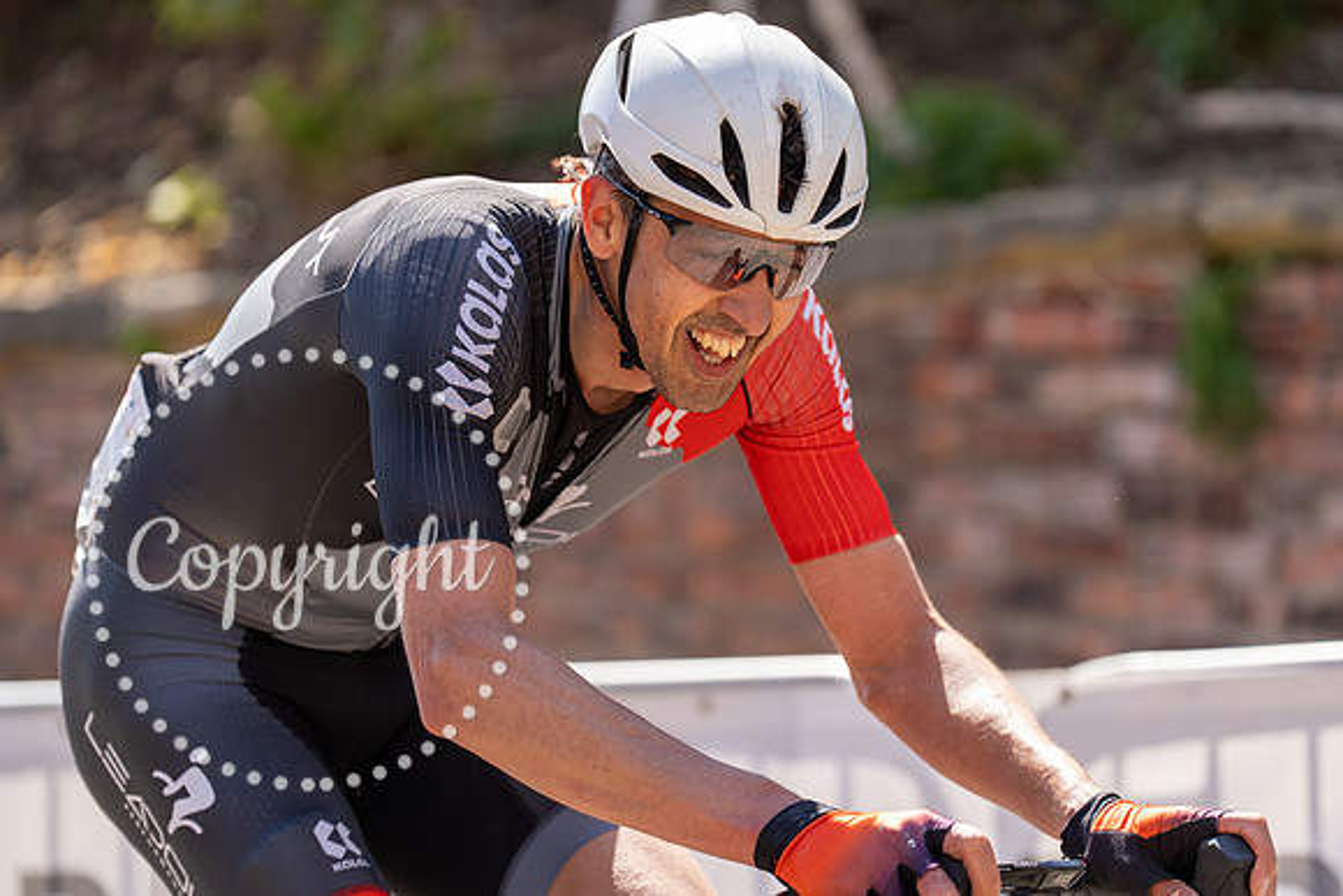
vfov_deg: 7.2
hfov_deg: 10.8
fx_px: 7127
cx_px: 672
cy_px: 448
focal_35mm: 191
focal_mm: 191
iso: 250
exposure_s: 1/1000
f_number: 3.5
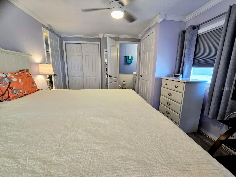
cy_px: 88
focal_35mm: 13
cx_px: 118
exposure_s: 1/60
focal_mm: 2.2
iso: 100
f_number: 2.2
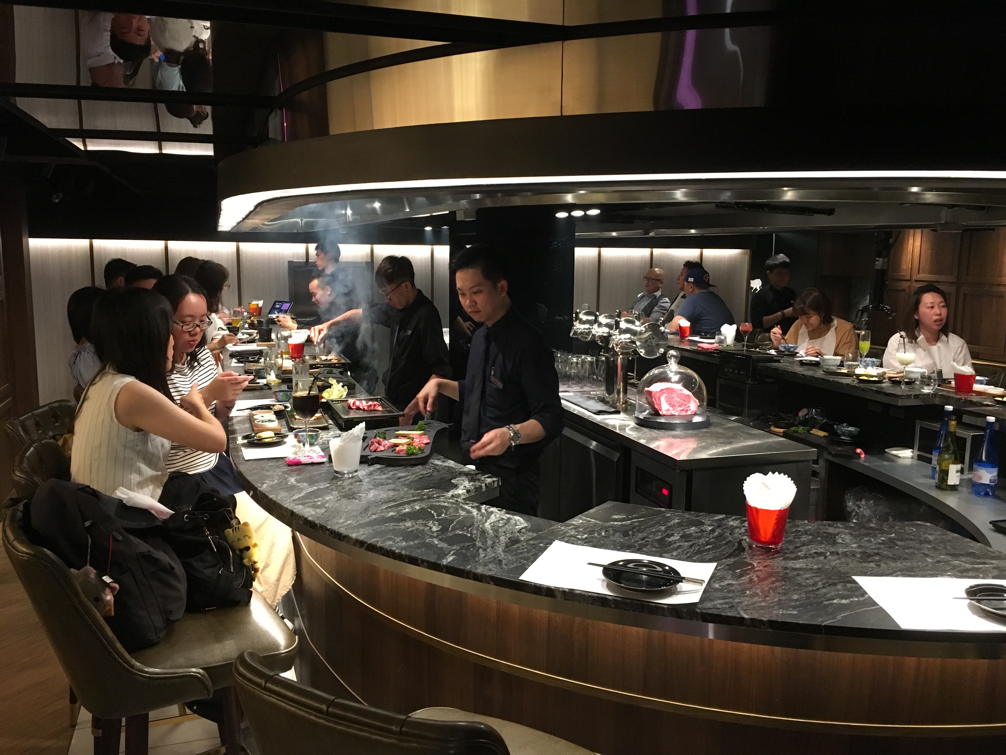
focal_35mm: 29
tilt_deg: -8.8
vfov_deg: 48.2
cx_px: 503
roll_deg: -1.4
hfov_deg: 61.7
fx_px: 843
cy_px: 378
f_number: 2.2
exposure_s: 1/30
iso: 200
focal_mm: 4.15
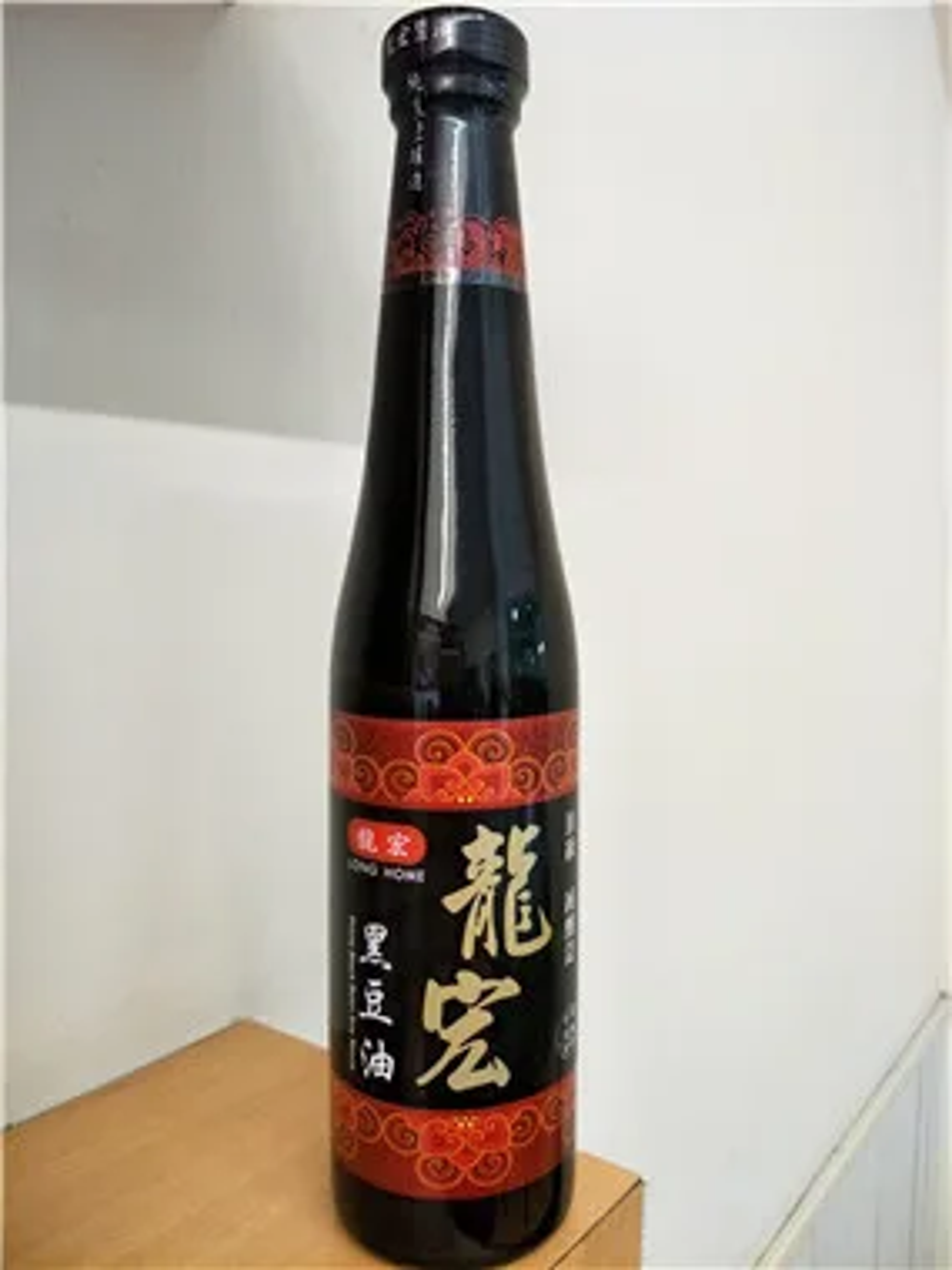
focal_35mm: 24
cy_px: 635
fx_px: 880
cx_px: 476
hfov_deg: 56.8
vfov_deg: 71.6
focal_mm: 4.1
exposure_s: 1/30
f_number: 1.7
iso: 209
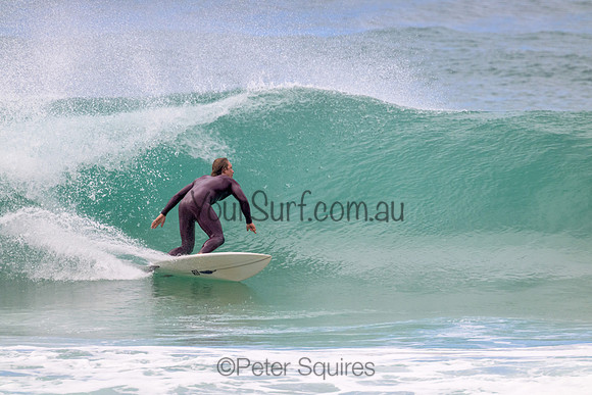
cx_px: 296
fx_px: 13158
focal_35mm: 800
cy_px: 198
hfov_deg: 2.6
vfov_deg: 1.7
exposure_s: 1/2000
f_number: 11
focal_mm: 800
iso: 1600
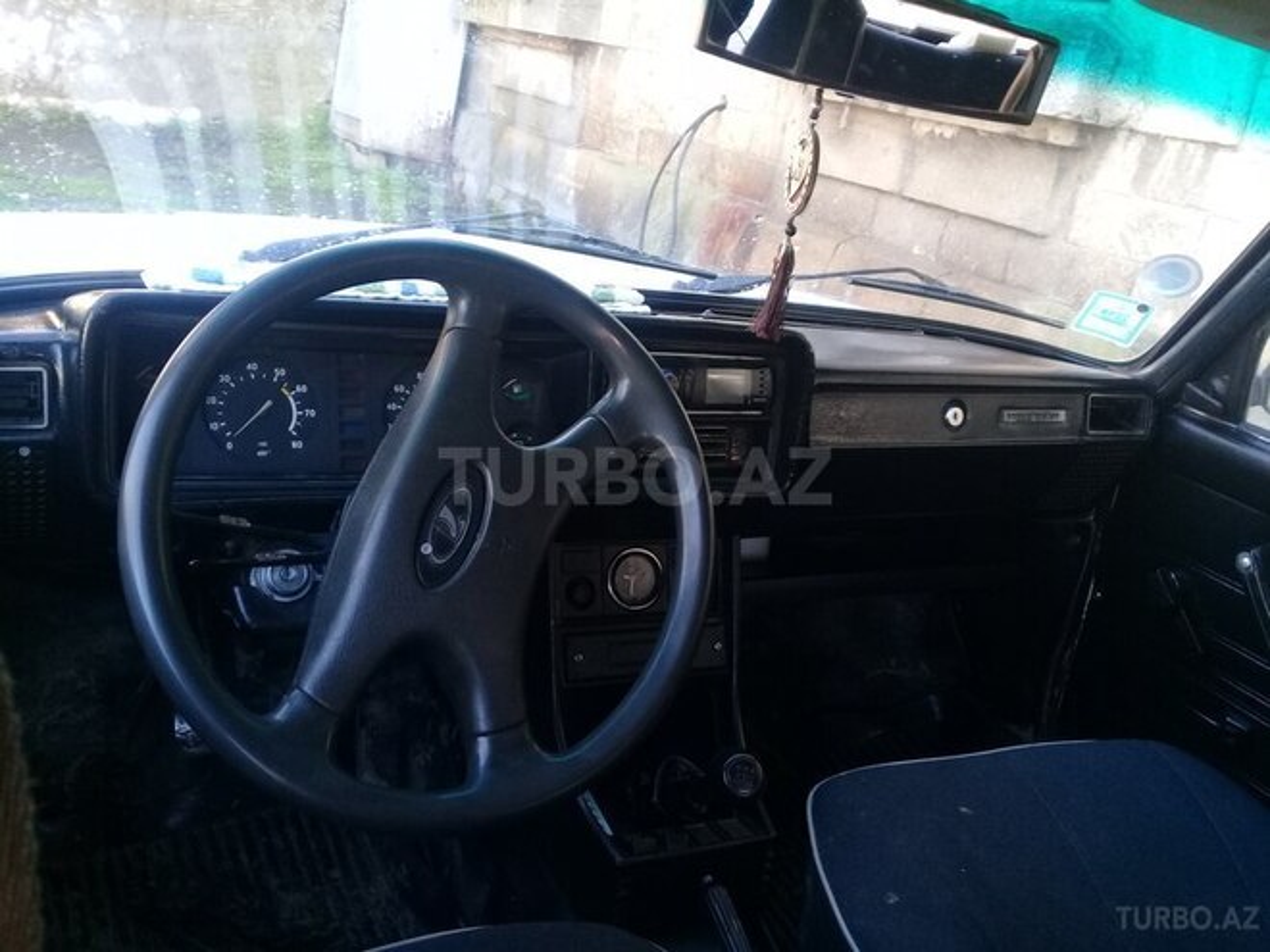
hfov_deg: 58.4
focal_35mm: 31
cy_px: 476
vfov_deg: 45.4
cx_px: 635
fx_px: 1137
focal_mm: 3.3
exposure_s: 1/33
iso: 80
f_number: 2.2
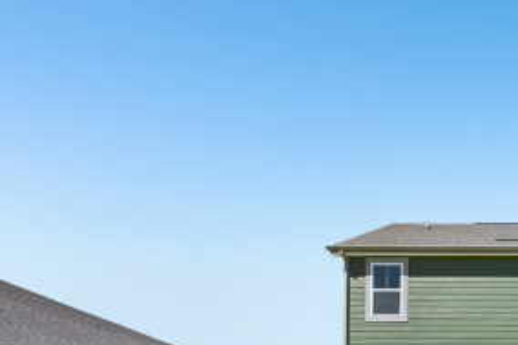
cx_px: 567
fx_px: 532
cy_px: 413
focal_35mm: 37
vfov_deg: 30.5
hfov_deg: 41.5
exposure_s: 1/400
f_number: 8
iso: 100
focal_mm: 14
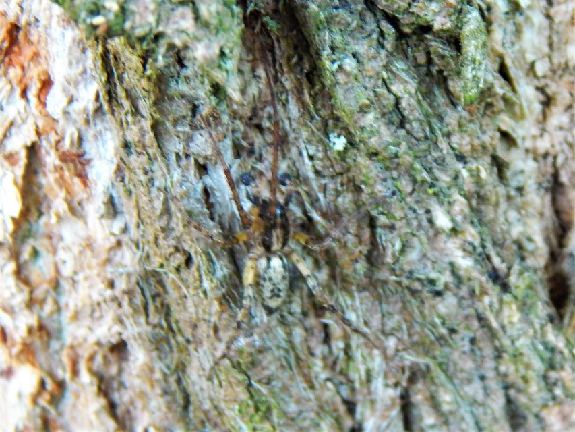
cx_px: 288
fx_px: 1894
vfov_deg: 13.0
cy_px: 216
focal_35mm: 114
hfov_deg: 17.3
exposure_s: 1/30
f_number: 4.6
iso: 400
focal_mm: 20.5
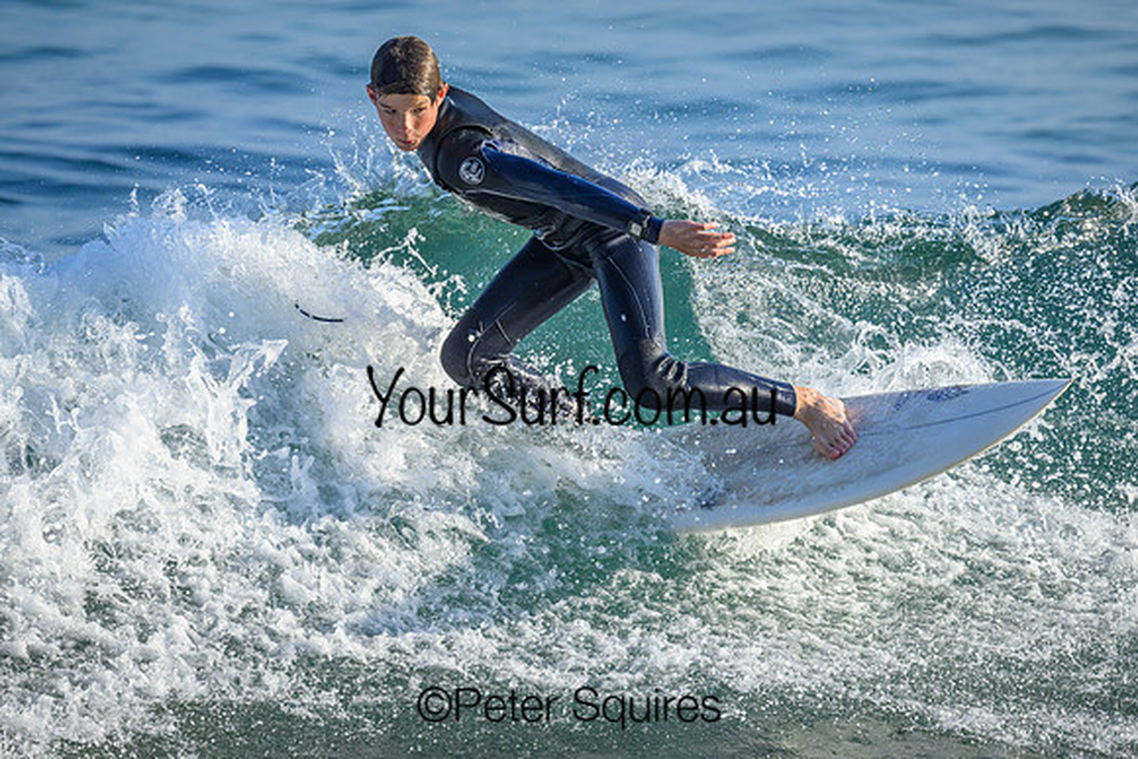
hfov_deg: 2.6
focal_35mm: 800
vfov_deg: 1.7
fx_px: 25294
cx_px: 569
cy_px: 380
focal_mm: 800
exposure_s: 1/2000
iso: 800
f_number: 6.3
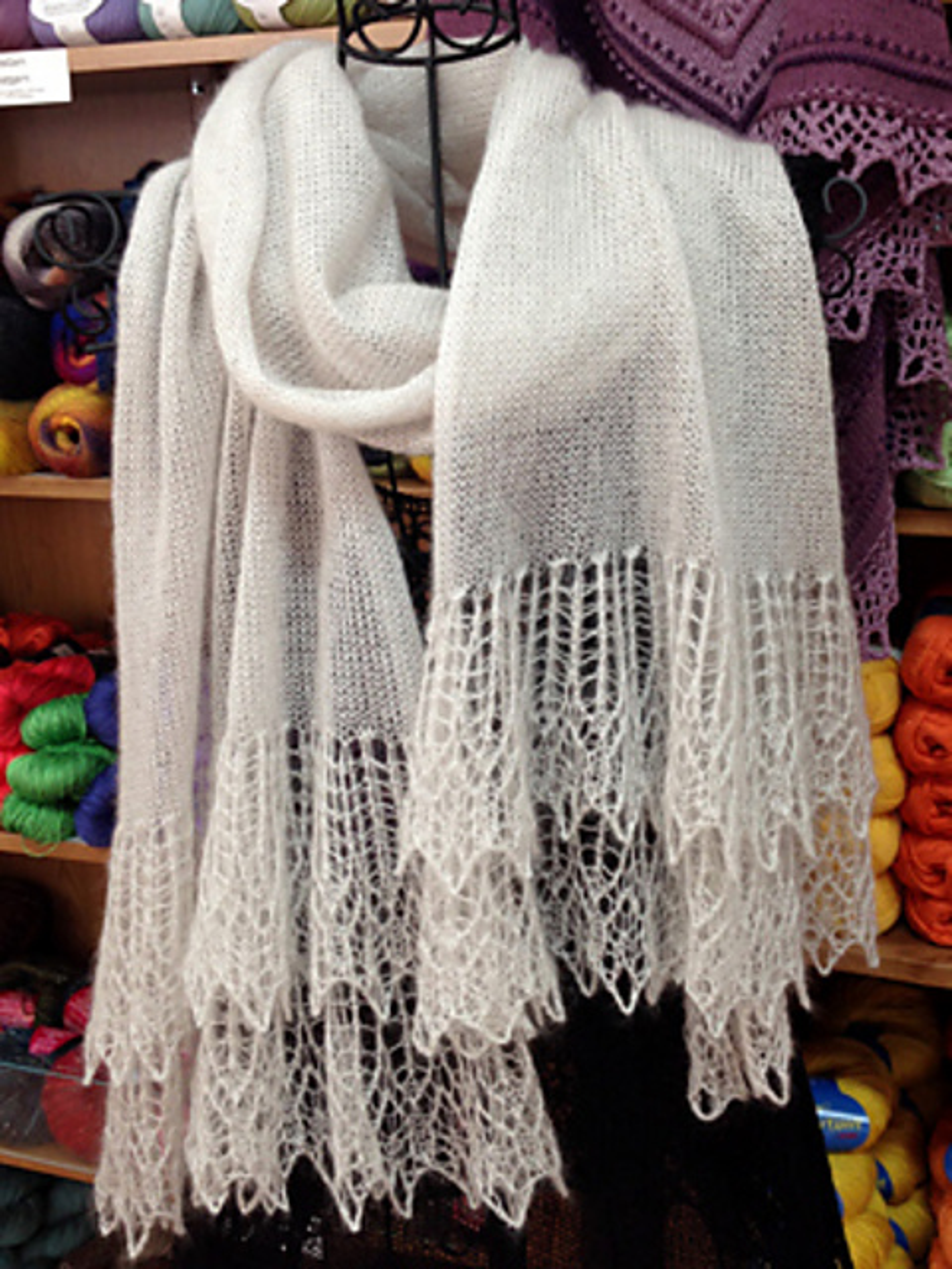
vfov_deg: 55.4
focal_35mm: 33
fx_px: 1210
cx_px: 476
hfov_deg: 42.9
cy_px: 634
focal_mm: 4.12
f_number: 2.4
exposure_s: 1/30
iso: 50
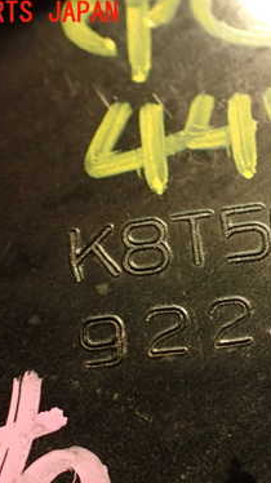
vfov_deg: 37.1
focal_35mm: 56
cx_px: 271
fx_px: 716
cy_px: 288
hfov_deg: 20.7
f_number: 2.4
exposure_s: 1/30
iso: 640
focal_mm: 5.79
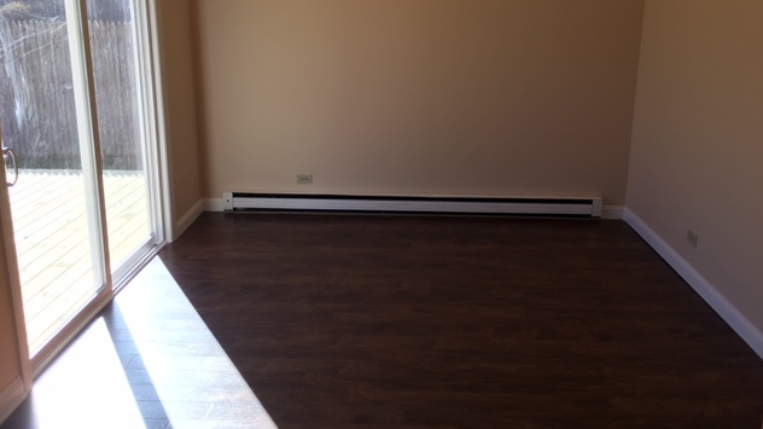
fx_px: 647
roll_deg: -0.4
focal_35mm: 32
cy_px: 156
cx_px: 383
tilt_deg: -13.7
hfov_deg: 61.0
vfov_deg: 36.4
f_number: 2.2
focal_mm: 4.15
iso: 25
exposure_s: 1/154
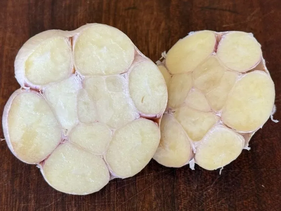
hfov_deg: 39.7
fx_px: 390
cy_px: 106
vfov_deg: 30.3
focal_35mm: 48
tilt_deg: -56.8
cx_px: 140
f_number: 1.78
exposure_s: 1/60
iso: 160
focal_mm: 6.76
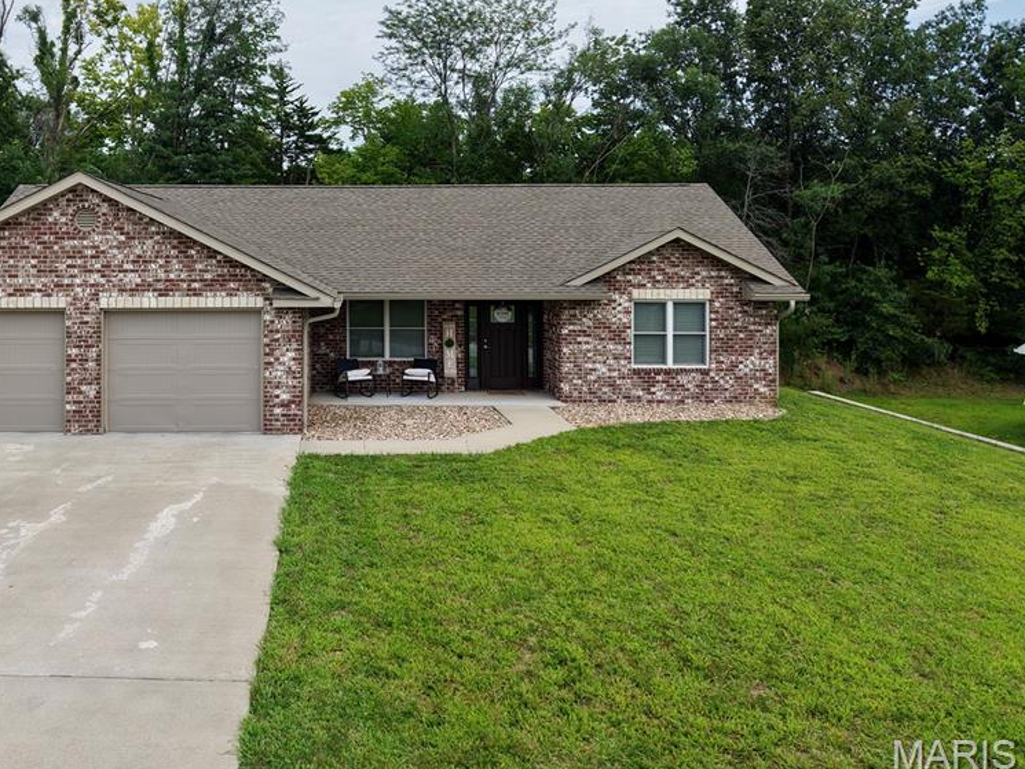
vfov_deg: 42.4
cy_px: 256
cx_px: 326
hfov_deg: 54.0
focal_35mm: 33
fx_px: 977
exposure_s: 1/3200
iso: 160
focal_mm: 8.67
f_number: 1.8
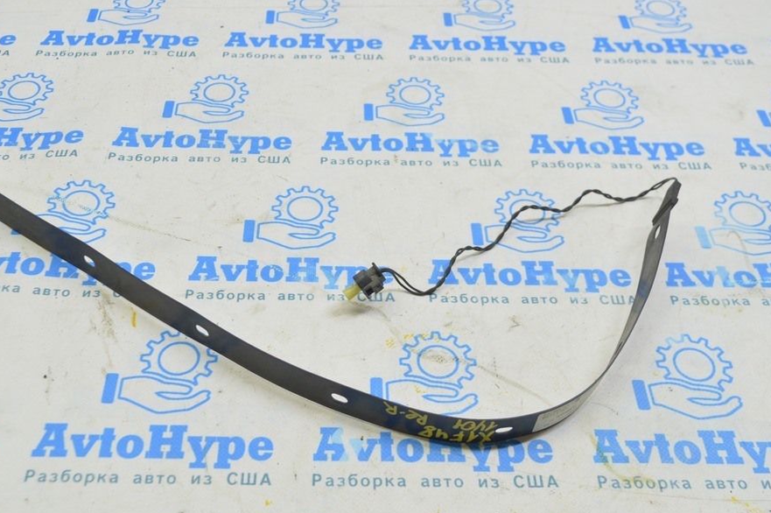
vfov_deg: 30.7
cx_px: 326
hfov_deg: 44.8
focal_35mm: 44
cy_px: 241
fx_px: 933
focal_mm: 25
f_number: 5.6
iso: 400
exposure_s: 1/20
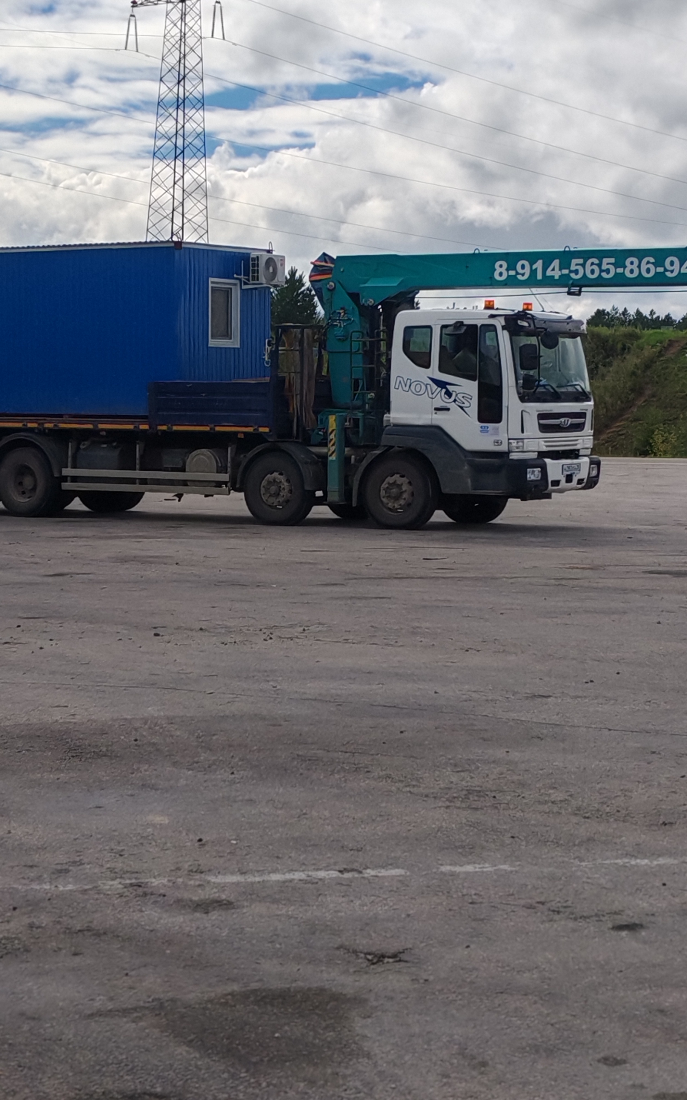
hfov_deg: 17.8
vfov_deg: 28.2
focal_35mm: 73
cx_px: 283
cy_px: 526
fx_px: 2187
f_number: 2.8
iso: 50
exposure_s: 1/5900
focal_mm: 5.52
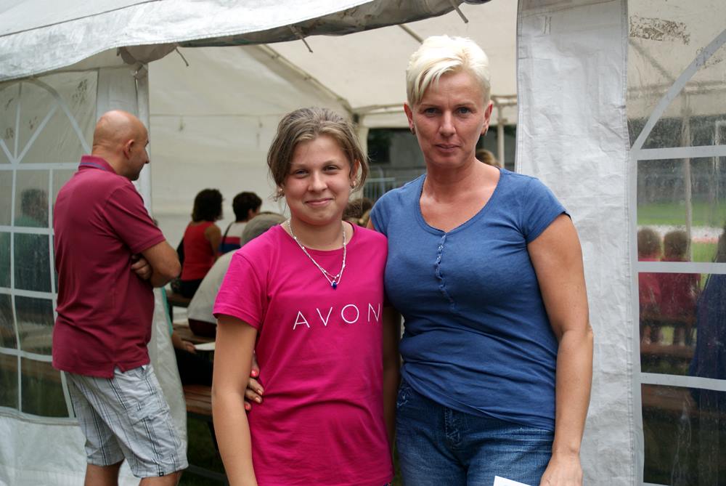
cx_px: 363
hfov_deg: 33.4
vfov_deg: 22.7
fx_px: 1211
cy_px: 243
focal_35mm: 60
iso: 100
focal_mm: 40
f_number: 5
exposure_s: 1/125
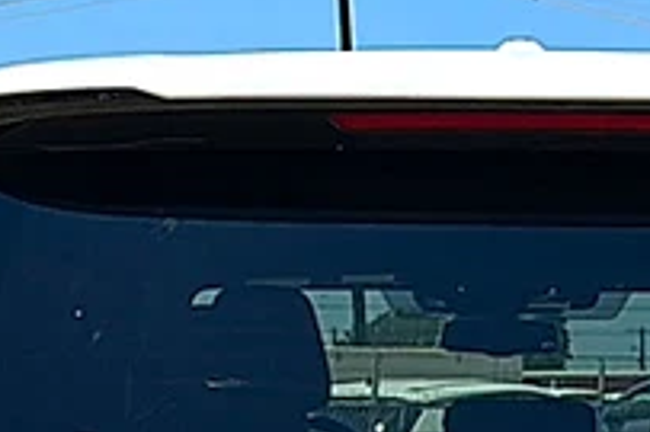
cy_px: 802
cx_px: 528
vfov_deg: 9.7
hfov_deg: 15.3
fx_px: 2399
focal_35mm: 133
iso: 80
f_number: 1.78
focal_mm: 6.86
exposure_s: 1/7692
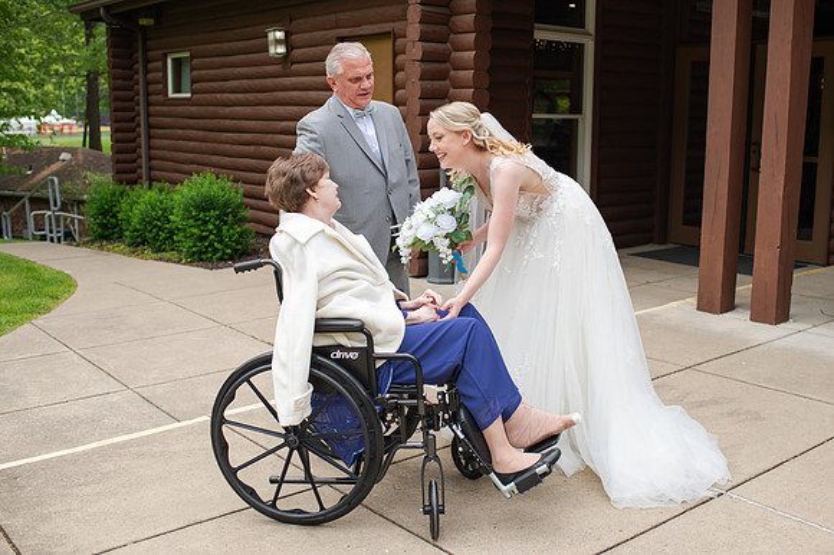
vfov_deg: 34.0
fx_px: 908
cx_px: 437
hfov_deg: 49.3
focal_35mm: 39
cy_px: 263
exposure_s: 1/640
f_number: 3.2
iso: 100
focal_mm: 35
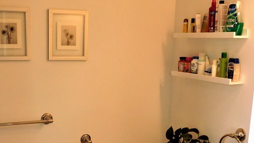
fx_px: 350
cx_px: 95
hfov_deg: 39.6
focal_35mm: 52
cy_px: 115
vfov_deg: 22.8
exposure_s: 1/60
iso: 125
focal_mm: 4
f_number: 3
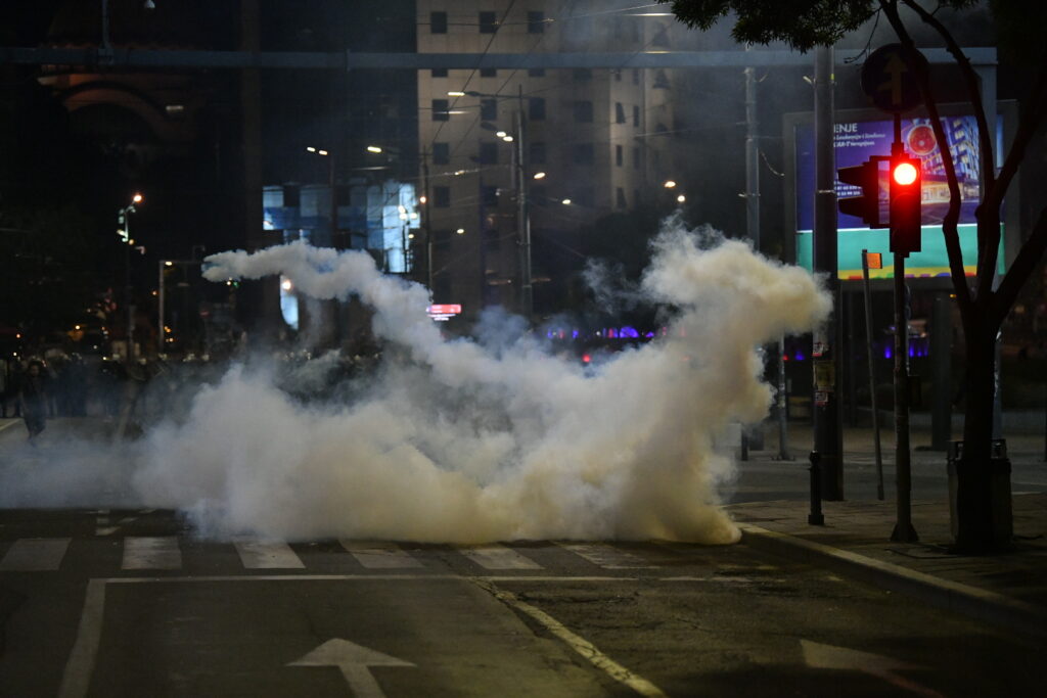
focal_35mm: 110
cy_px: 349
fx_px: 3199
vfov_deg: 12.5
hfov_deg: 18.6
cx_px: 524
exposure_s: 1/1600
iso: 6400
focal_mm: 110
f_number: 2.8
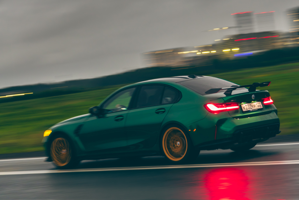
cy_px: 74
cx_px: 152
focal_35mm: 102
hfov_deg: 20.1
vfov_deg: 13.4
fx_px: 845
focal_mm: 74
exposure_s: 1/50
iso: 800
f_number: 2.8
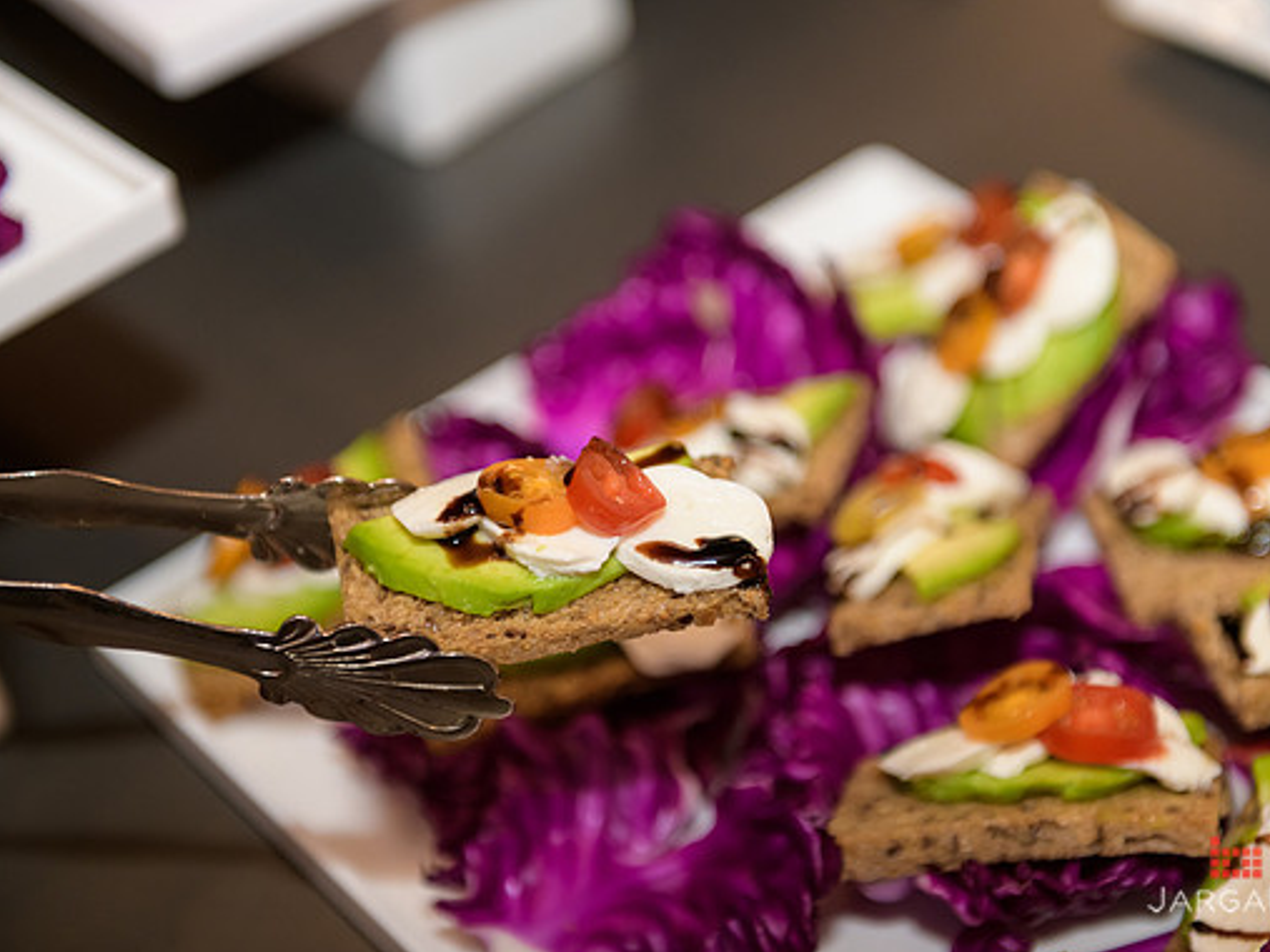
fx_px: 2824
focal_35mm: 77
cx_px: 661
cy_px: 482
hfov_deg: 25.3
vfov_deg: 19.1
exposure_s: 1/125
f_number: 3.2
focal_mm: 70
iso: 1250
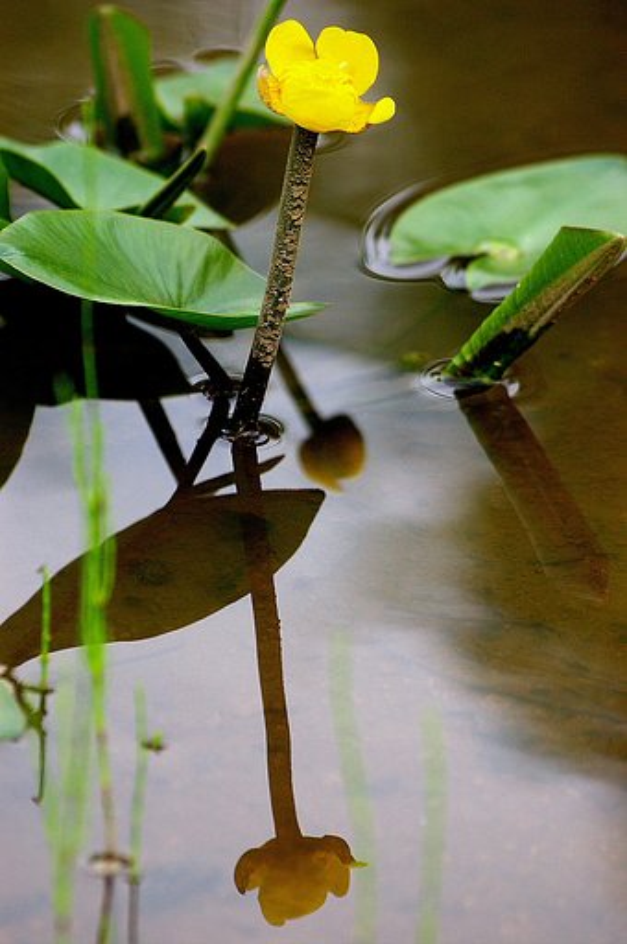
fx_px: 7465
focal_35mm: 285
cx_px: 314
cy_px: 472
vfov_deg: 7.2
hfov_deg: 4.8
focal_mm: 190
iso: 800
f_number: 6.3
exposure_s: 1/800
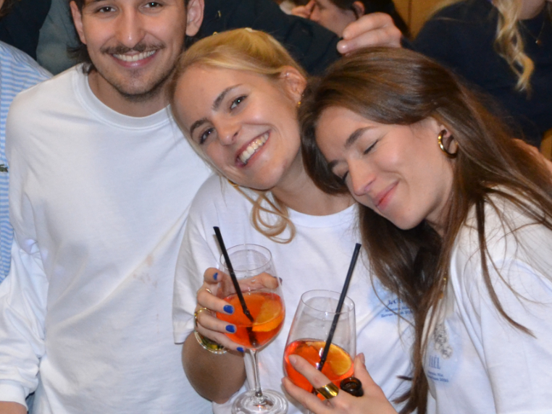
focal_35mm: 93
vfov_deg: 15.8
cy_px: 63
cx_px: 122
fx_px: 1483
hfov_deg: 20.9
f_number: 4
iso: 1600
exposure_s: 1/60
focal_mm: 24
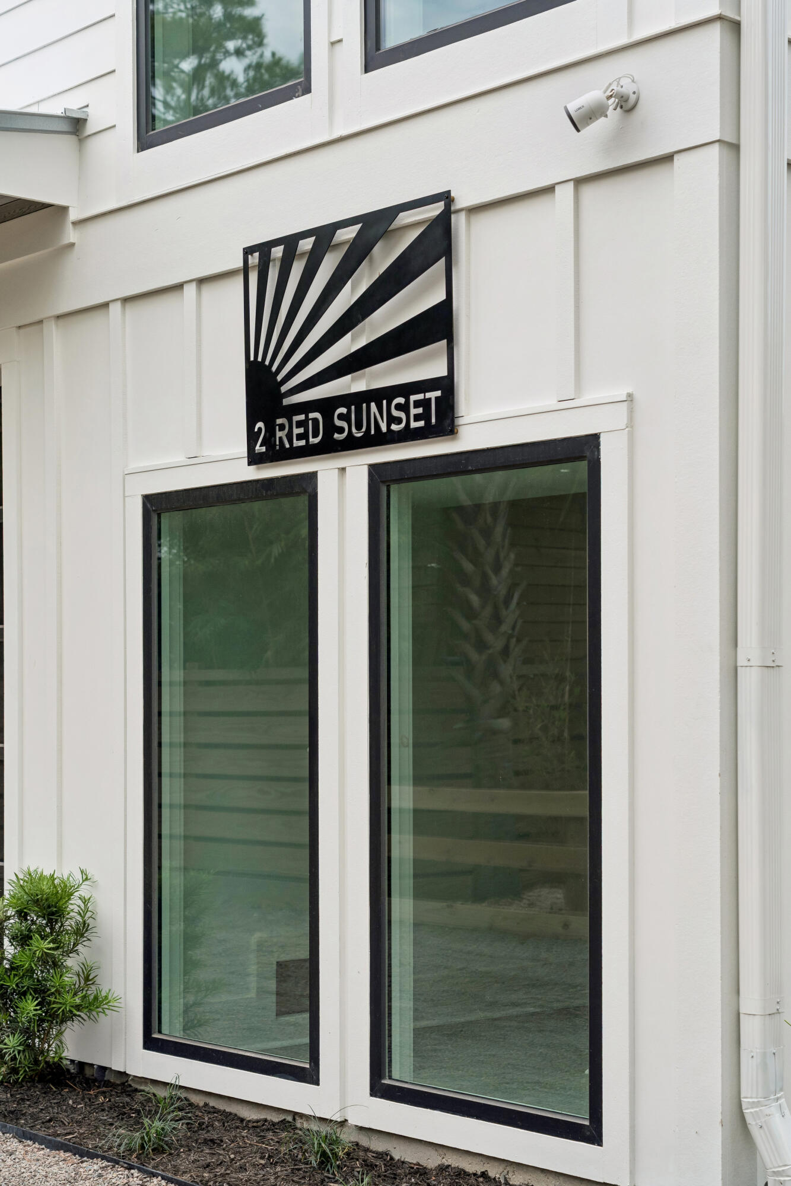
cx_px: 396
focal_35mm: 57
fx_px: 1879
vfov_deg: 35.1
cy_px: 593
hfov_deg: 23.8
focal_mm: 57
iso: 320
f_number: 5.6
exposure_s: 1/400
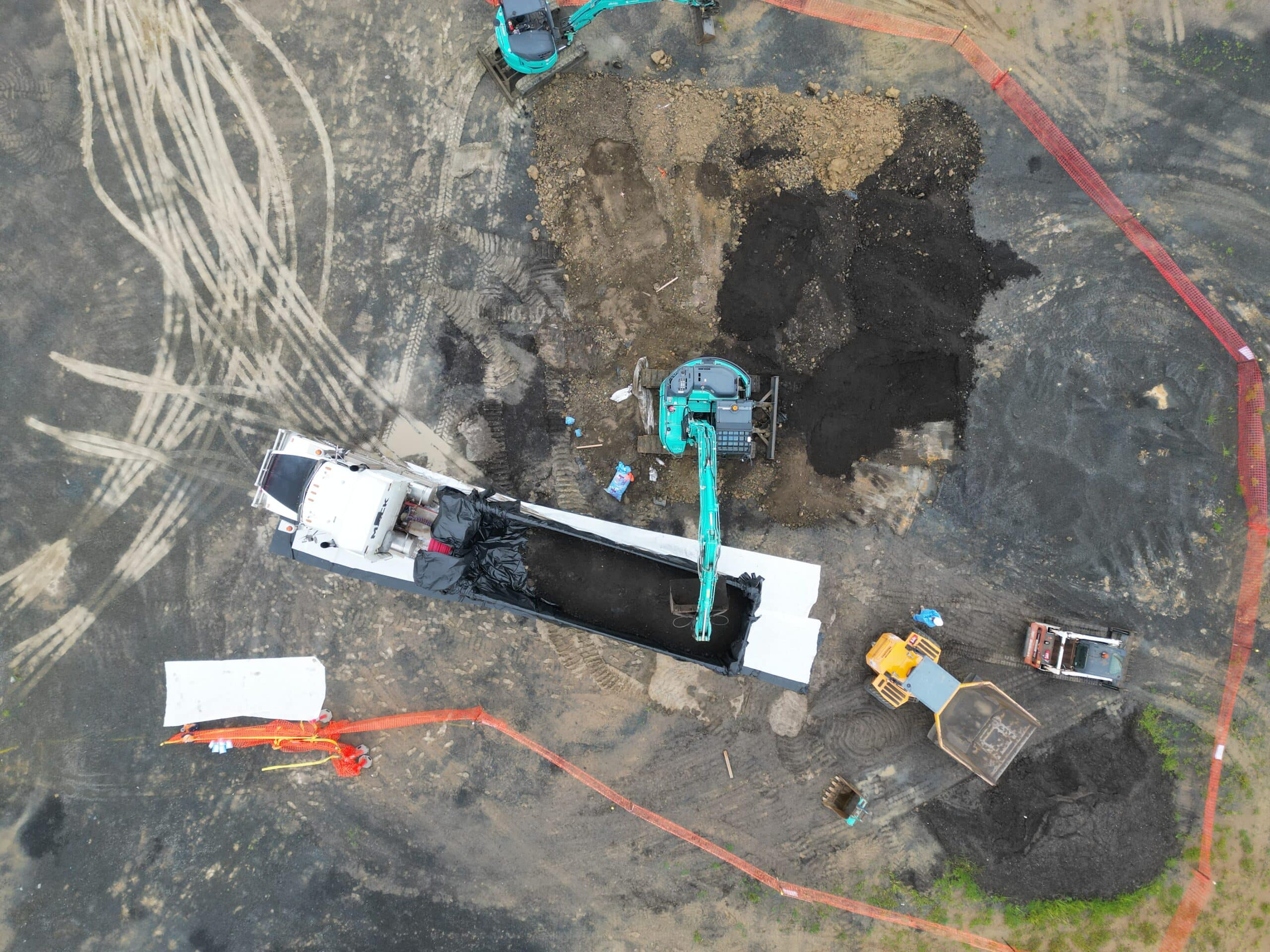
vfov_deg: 56.8
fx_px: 881
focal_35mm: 24
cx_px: 635
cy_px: 476
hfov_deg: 71.6
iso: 150
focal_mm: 6.72
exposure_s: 1/350
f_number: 1.7
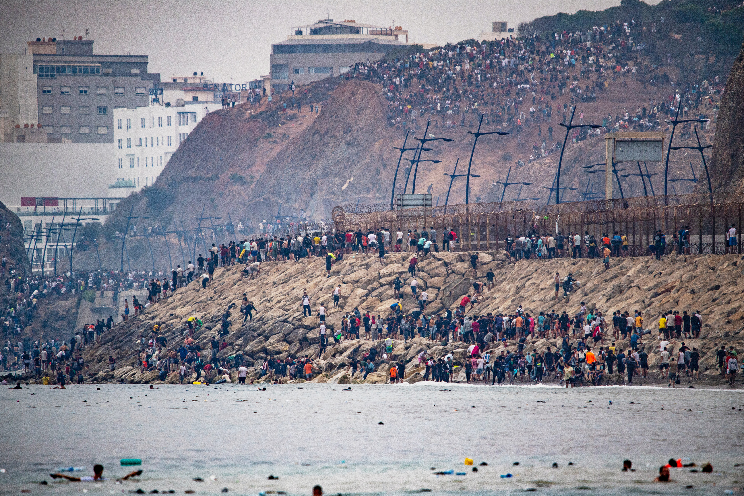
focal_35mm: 600
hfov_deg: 3.4
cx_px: 372
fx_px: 12399
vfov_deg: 2.3
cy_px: 248
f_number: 6.3
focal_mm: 600
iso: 200
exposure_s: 1/1250
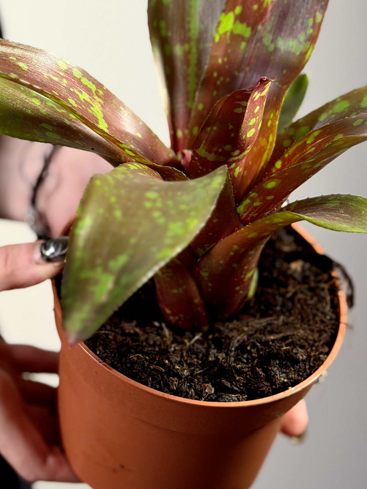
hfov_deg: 14.6
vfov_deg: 19.1
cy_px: 59
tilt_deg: -13.5
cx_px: 95
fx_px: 1428
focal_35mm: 101
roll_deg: -1.6
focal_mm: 6.76
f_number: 1.78
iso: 100
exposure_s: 1/121
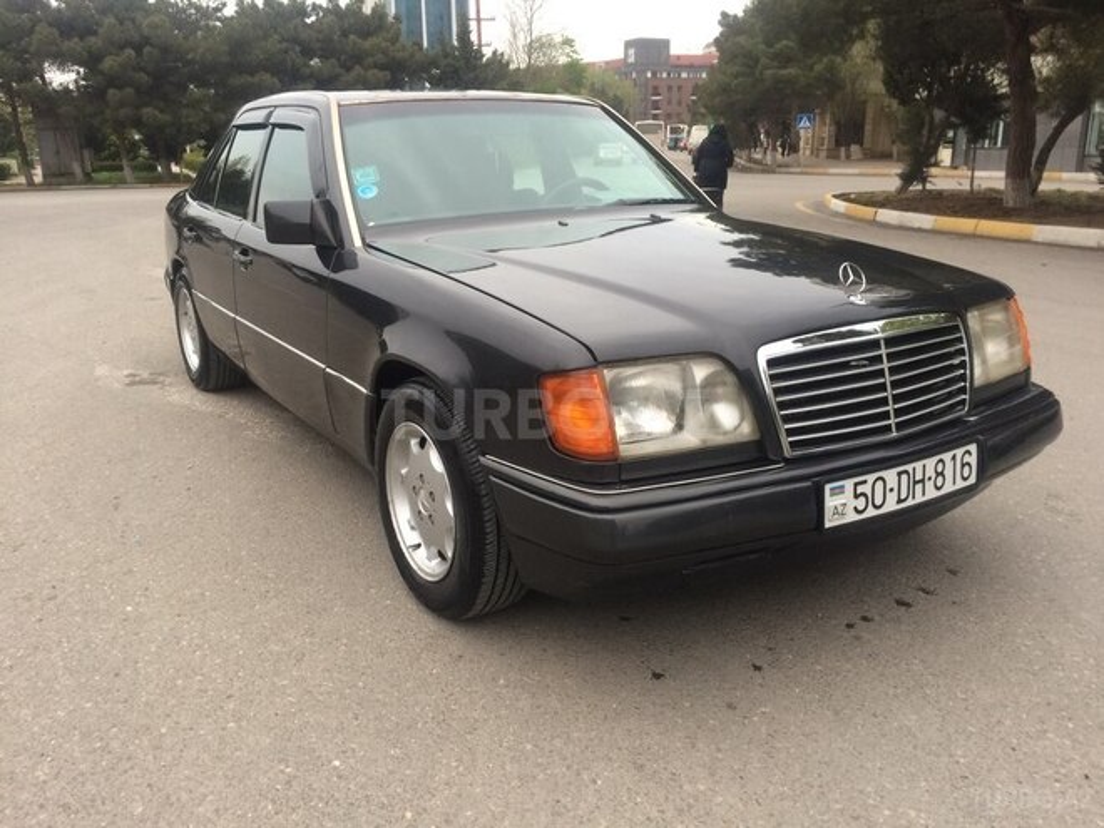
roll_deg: +2.6
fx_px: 925
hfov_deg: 61.7
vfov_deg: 48.2
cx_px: 552
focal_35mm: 29
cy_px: 414
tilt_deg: -17.7
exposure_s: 1/33
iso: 40
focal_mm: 4.15
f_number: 2.2
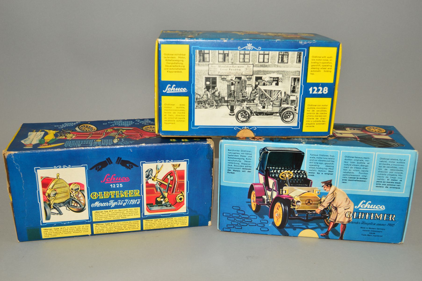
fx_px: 439
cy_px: 140
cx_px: 211
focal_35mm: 38
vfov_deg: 35.4
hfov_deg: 51.3
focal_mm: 25
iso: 100
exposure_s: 1/60
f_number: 8
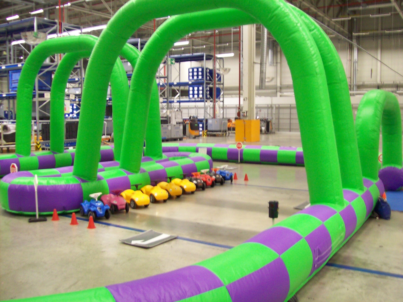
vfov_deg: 39.7
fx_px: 419
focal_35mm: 36
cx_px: 202
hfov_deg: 51.4
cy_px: 151
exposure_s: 1/8.7
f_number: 2.7
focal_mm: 6
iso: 160
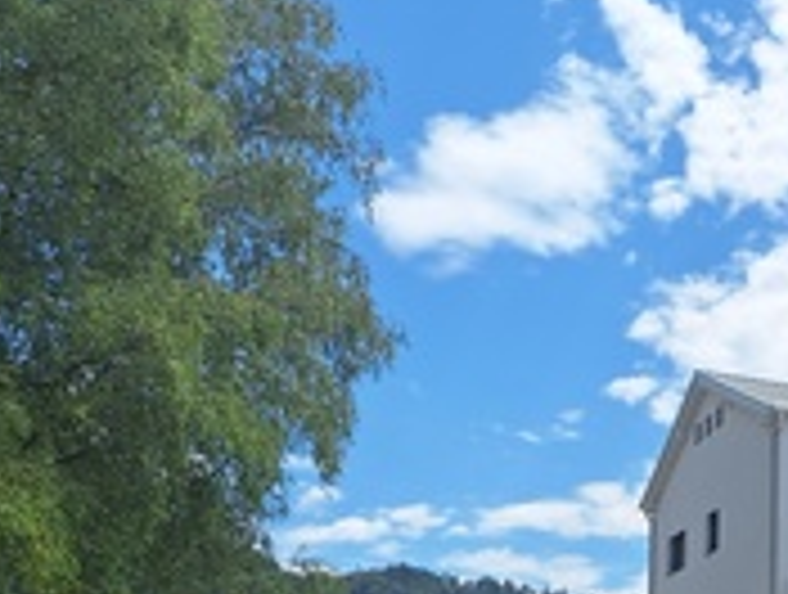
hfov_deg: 29.8
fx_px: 1346
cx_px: 833
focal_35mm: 59
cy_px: 630
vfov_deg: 23.6
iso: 40
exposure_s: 1/3922
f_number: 1.8
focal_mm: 5.54
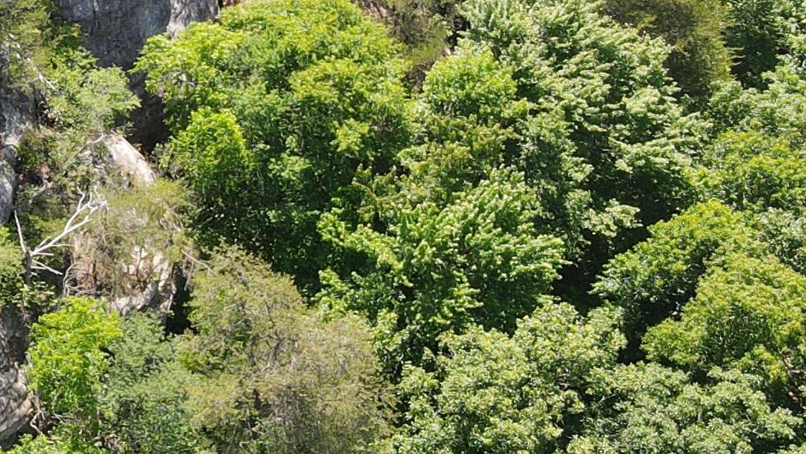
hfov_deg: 24.4
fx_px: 1774
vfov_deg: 14.5
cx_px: 1
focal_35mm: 83
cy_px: 61
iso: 100
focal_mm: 4.5
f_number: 2.8
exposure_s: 1/180
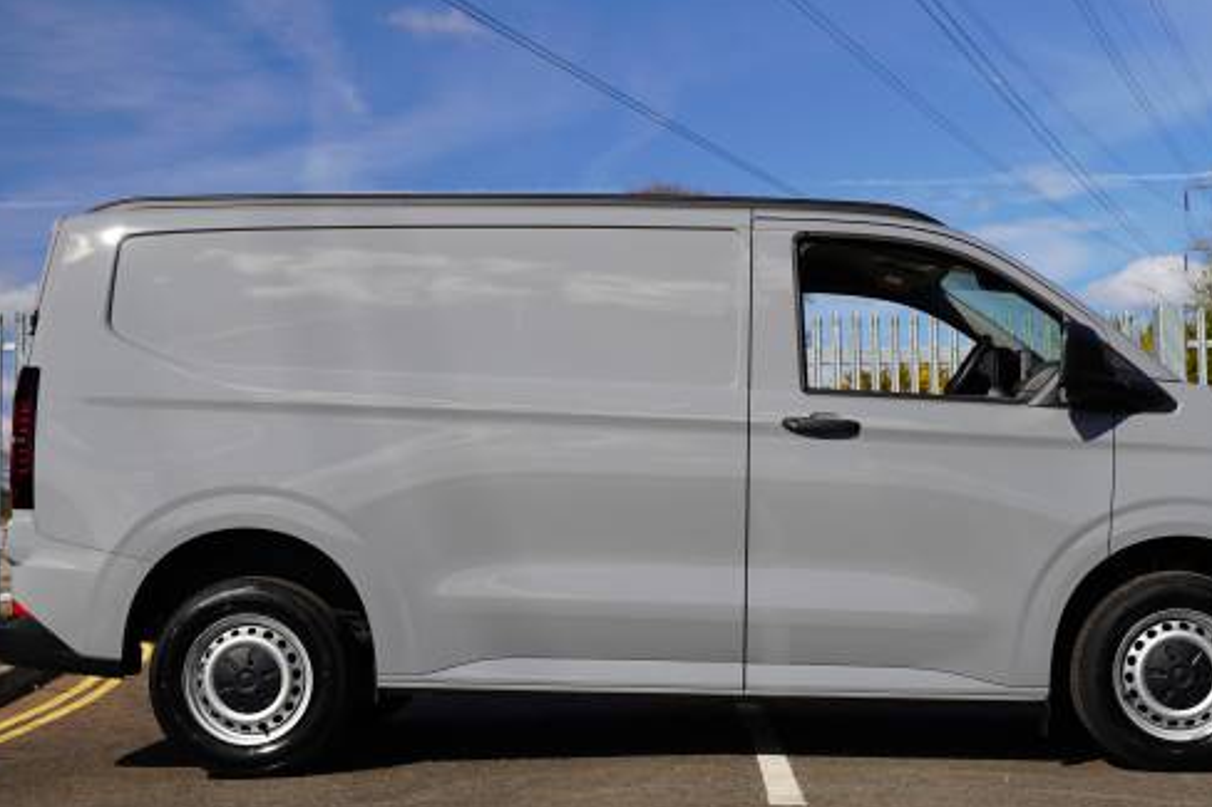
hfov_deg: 33.6
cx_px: 690
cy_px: 482
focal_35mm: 60
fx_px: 2003
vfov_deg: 22.7
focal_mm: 45.4
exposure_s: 1/500
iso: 100
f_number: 5
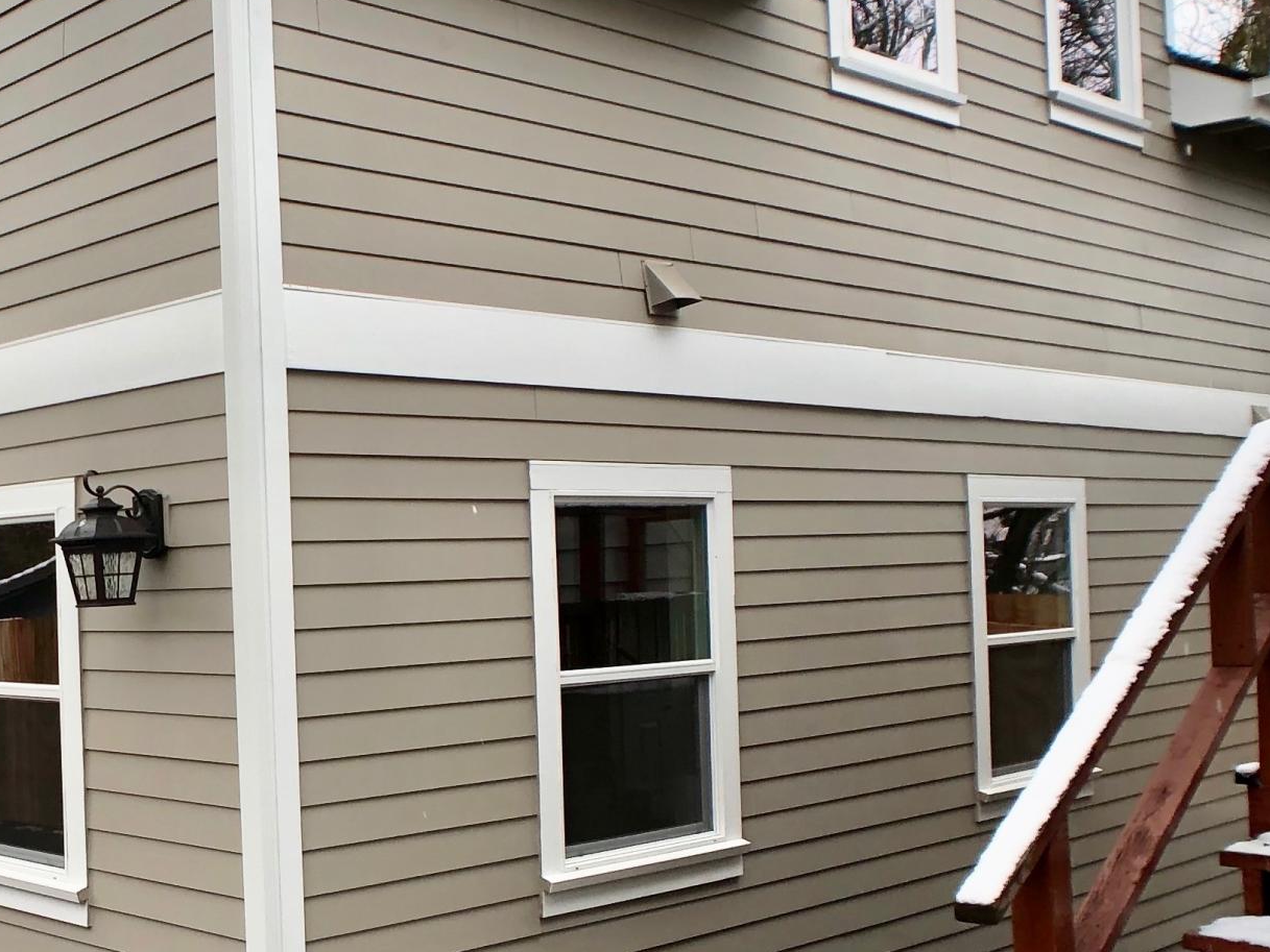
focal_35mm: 69
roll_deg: +1.7
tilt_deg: +1.0
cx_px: 34
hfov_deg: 26.8
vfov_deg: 21.3
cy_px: 591
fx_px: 2532
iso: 20
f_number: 1.8
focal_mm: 4
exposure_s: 1/287
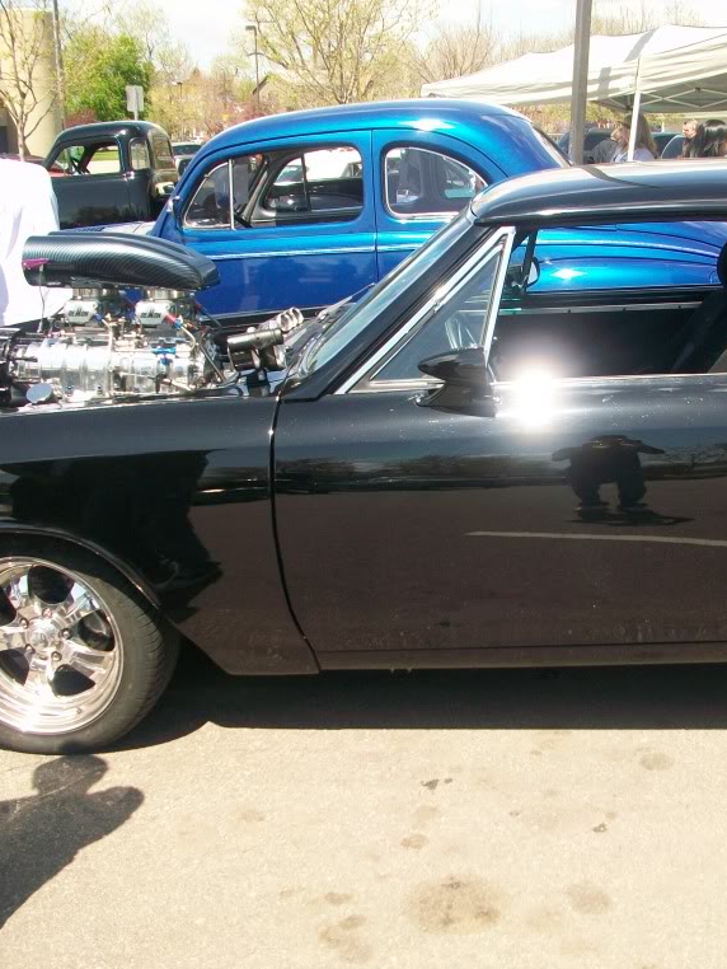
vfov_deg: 43.8
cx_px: 521
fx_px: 1203
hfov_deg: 33.1
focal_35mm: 43
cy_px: 487
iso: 64
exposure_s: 1/500
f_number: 2.8
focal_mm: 5.7
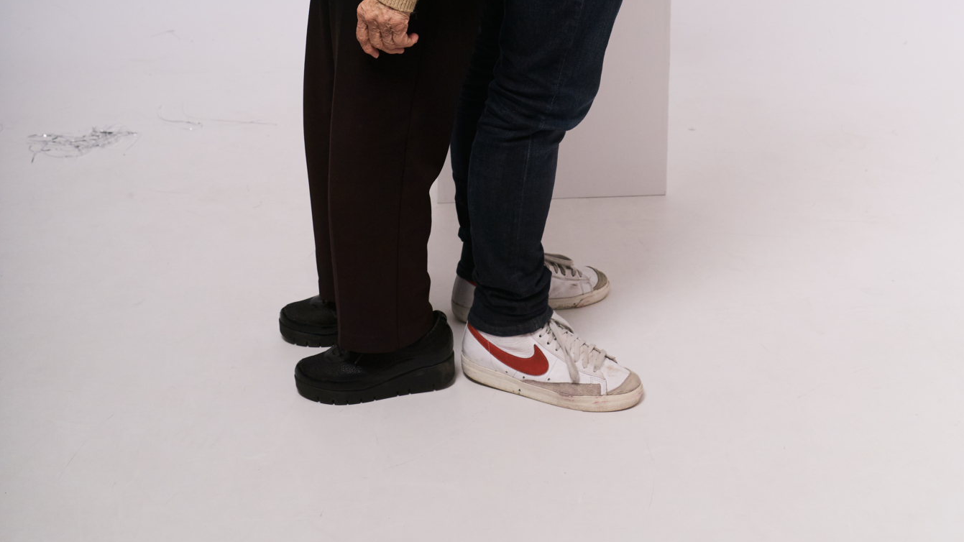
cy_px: -117
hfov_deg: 37.2
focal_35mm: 56
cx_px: 490
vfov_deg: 20.0
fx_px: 1431
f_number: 6.3
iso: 500
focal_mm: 35
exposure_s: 1/250
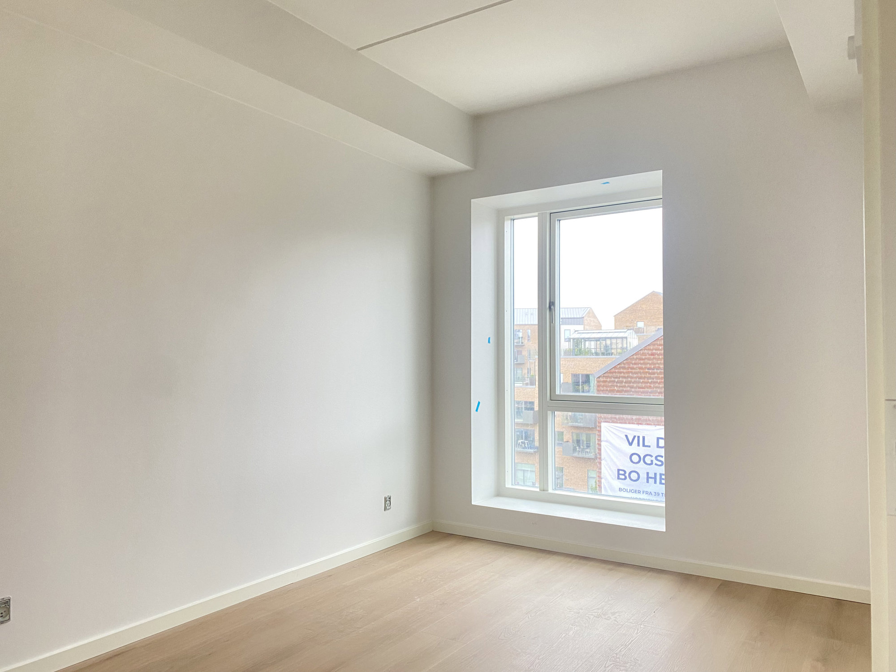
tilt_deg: -0.6
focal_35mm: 26
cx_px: 448
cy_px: 336
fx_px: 673
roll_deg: -0.4
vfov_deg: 53.1
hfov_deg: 67.3
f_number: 1.8
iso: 100
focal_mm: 4.25
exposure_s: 1/50
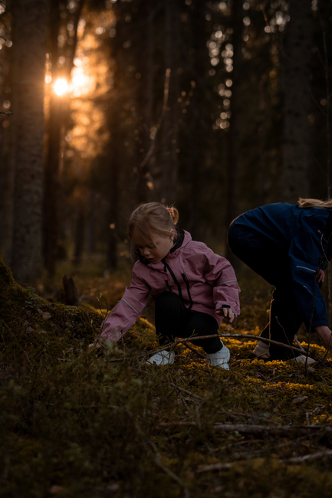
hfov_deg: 16.1
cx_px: 166
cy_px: 249
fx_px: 1176
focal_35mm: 85
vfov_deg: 23.9
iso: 200
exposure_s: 1/200
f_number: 3.5
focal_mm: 85
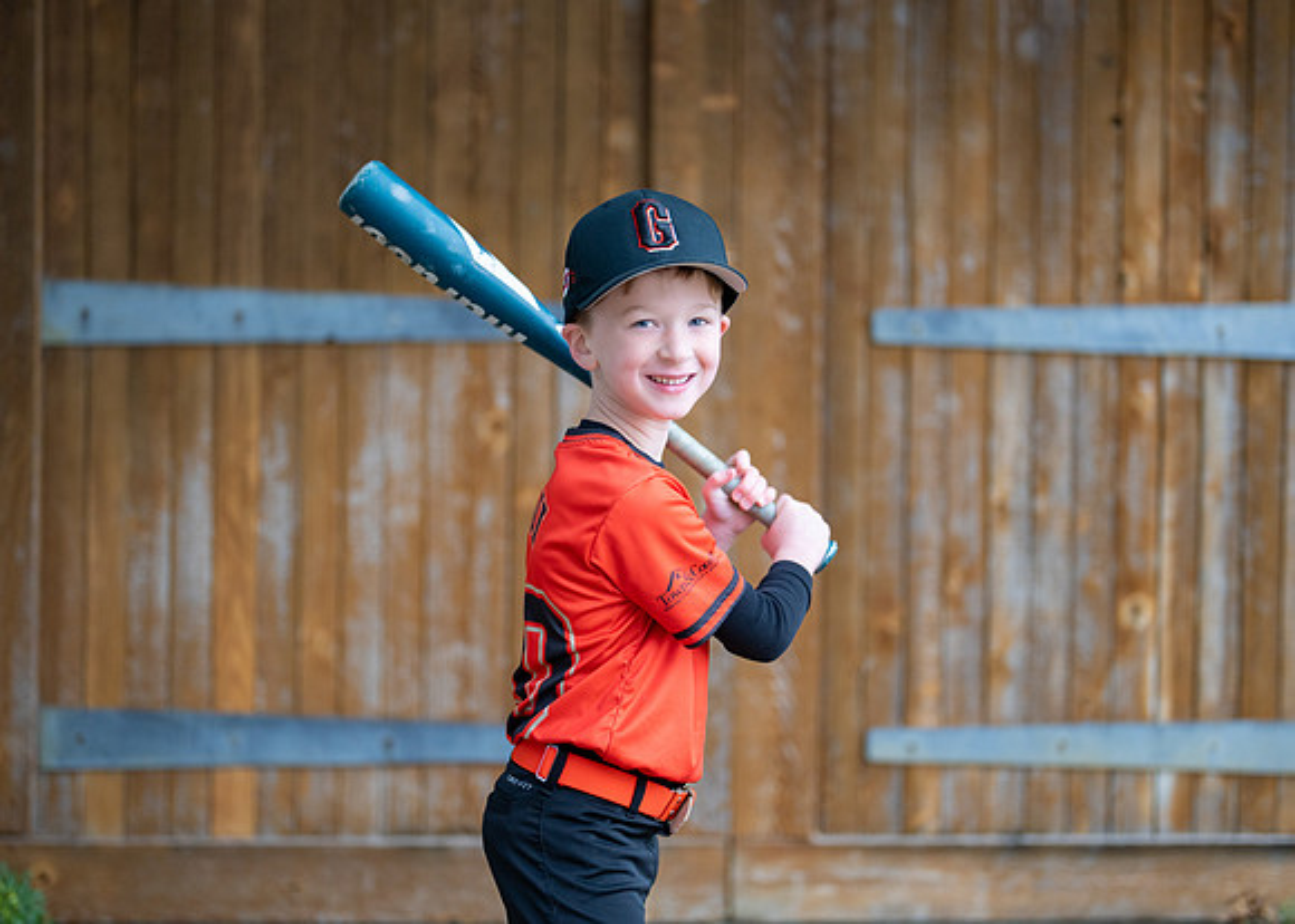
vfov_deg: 22.8
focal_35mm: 62
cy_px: 459
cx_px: 658
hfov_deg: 31.6
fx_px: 2289
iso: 400
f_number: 1.2
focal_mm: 50
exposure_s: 1/800
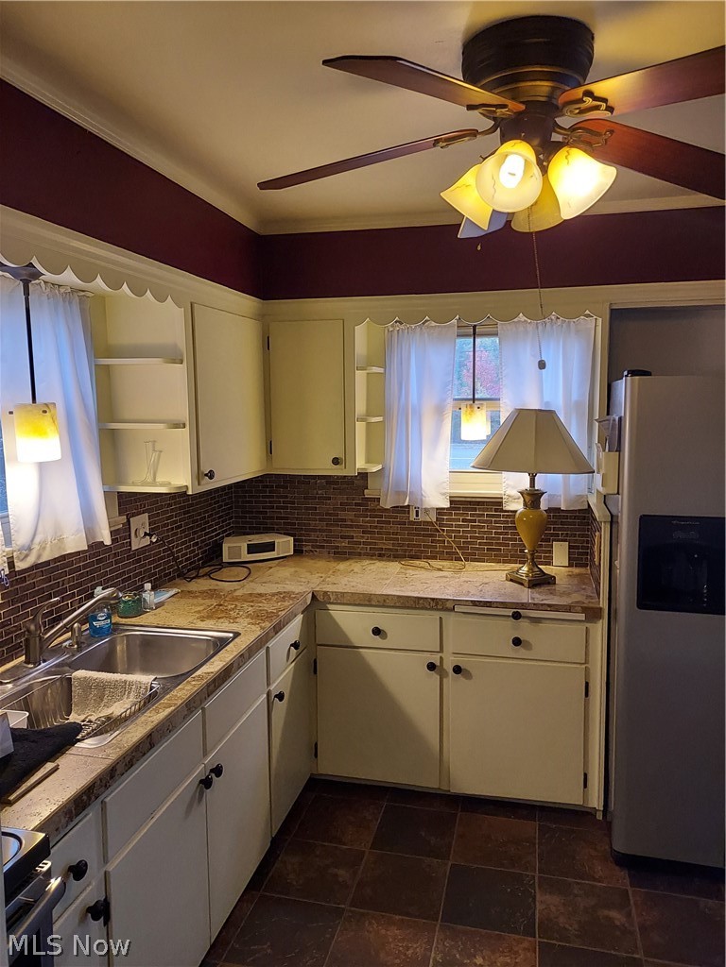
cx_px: 363
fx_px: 699
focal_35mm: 25
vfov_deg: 69.4
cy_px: 484
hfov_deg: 54.9
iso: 200
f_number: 2
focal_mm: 4.6
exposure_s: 1/60
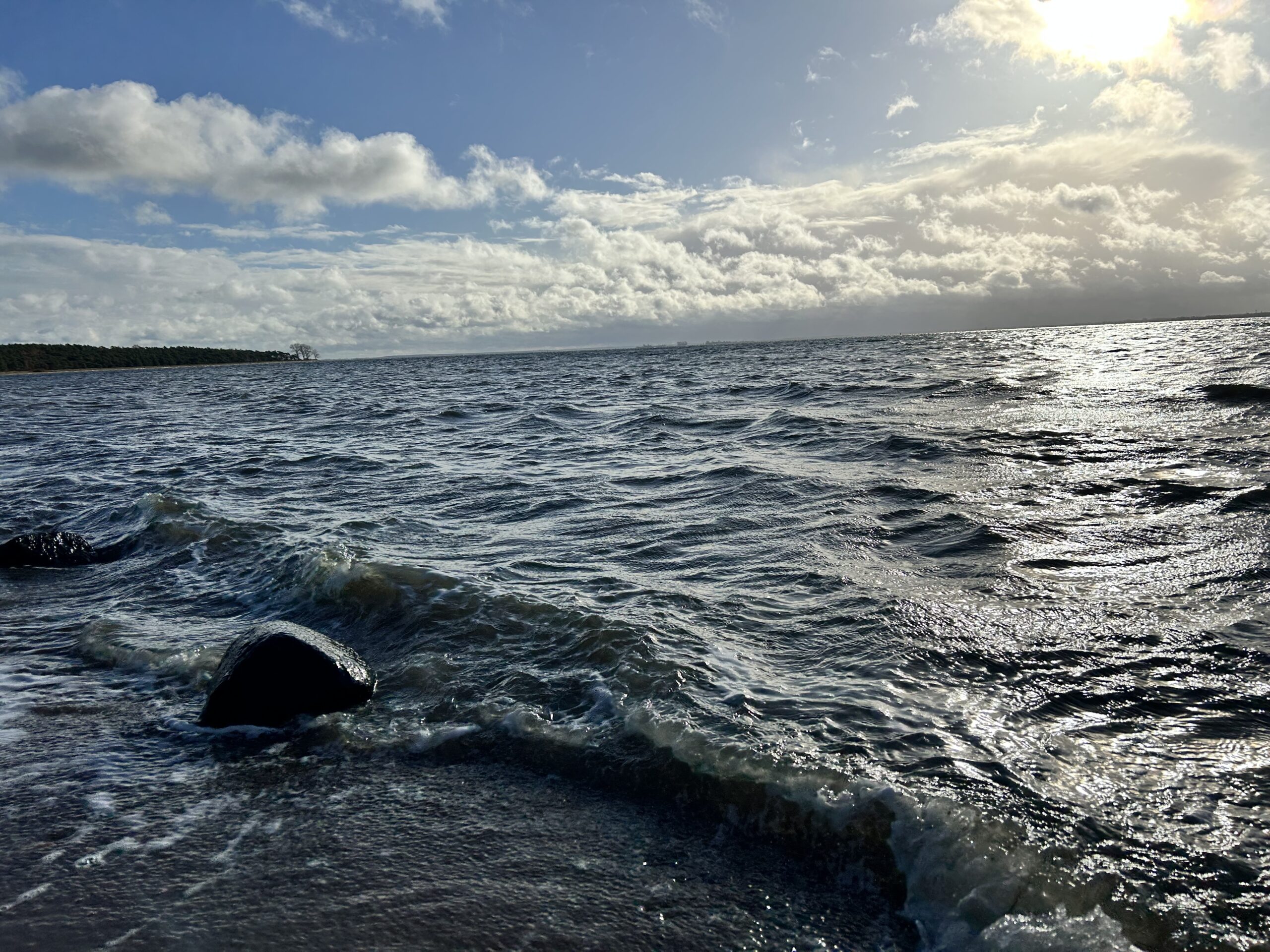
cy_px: 476
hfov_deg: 67.3
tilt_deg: -7.3
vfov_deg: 53.1
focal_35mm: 26
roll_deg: +2.6
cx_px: 635
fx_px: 954
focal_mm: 5.7
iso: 50
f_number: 1.5
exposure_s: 1/14286
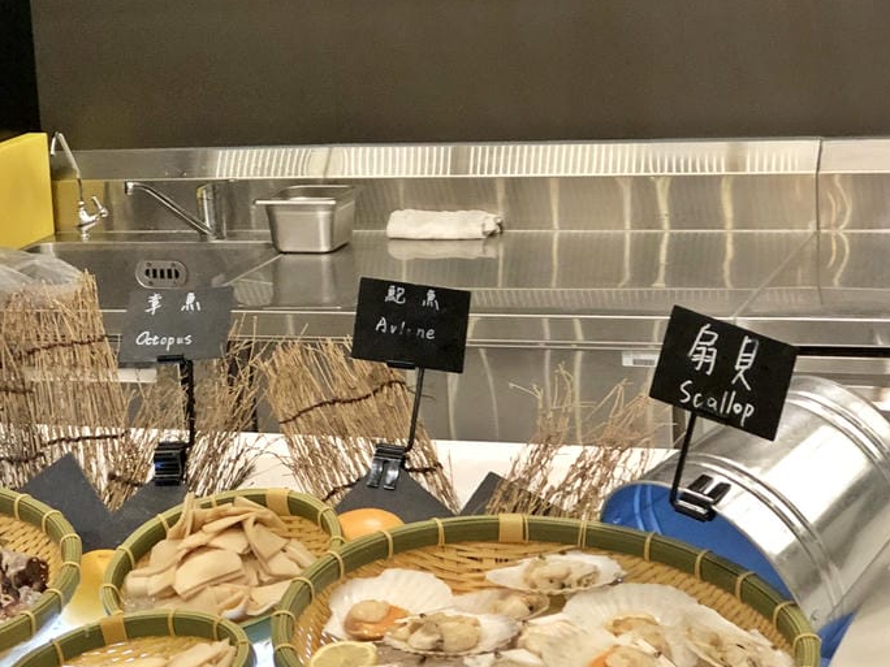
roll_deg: +4.3
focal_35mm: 100
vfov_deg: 14.8
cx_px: 155
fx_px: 2571
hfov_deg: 19.4
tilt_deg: -14.8
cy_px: 378
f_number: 2.8
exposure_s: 1/30
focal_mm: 6.6
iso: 250
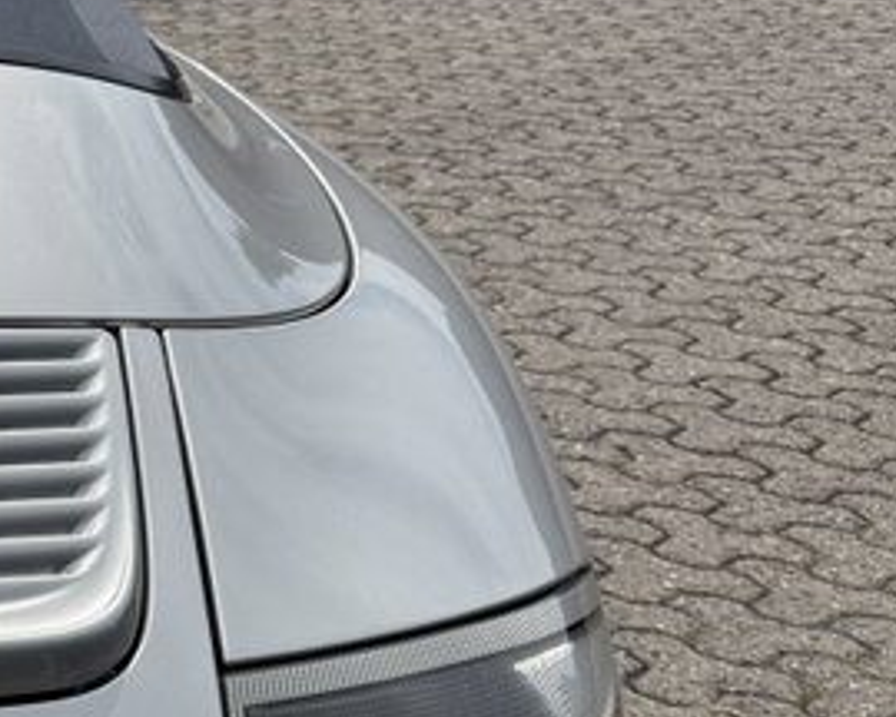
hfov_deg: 18.0
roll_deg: +0.7
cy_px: 637
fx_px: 2360
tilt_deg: -24.3
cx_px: -624
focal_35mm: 89
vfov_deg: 17.0
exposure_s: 1/9091
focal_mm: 6.76
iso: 100
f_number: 1.78
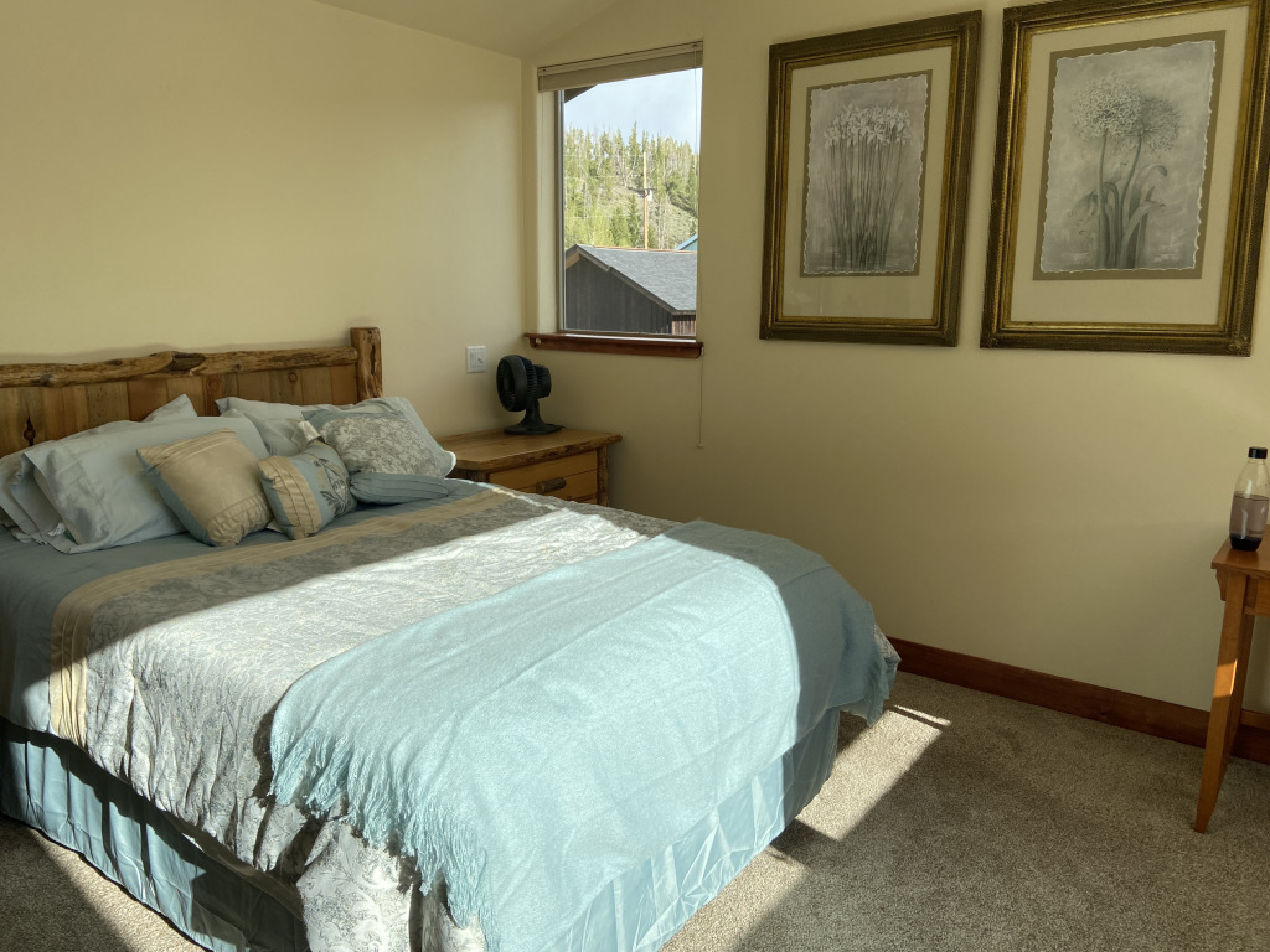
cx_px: 635
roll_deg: -0.9
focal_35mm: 26
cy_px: 476
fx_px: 954
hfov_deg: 67.3
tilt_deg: -11.1
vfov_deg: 53.1
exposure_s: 1/1543
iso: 32
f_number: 1.8
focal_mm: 4.25
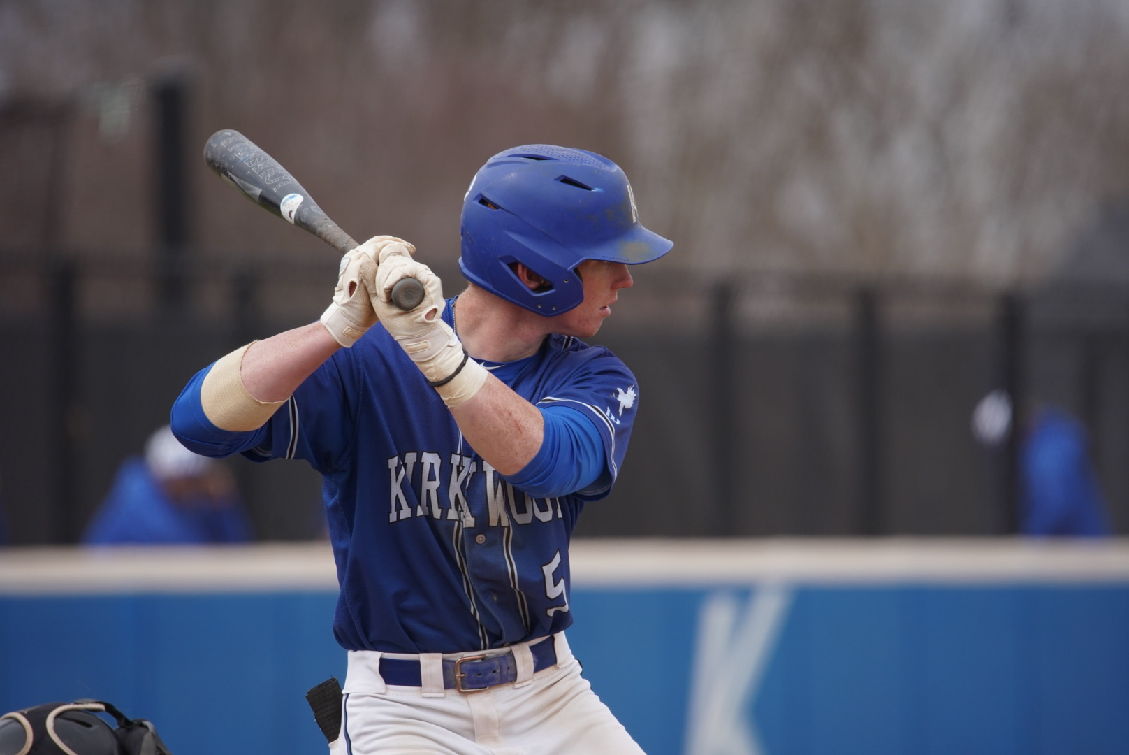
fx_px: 14122
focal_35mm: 450
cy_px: 378
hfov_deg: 4.6
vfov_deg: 3.1
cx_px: 564
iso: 800
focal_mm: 450
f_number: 6.3
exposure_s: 1/1600
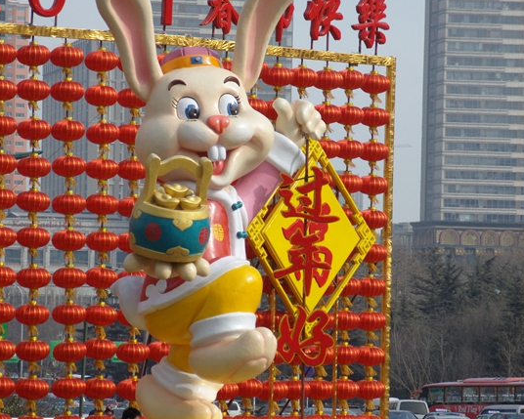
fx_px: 3754
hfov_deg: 8.0
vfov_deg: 6.4
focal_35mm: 242
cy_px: 215
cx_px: 211
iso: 80
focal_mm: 39
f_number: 4.4
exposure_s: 1/640
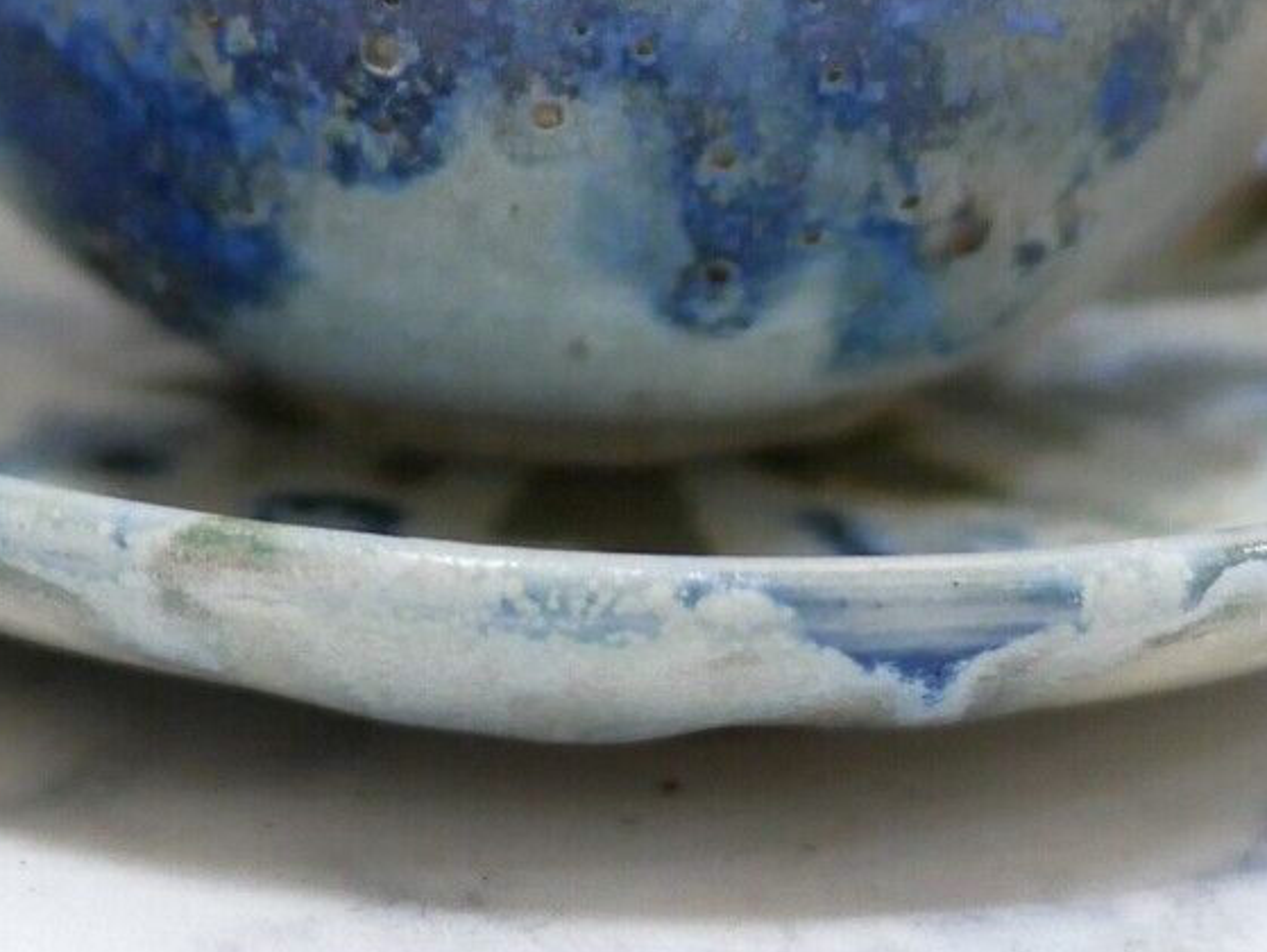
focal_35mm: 143
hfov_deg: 13.8
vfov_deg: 10.3
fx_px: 5237
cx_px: 562
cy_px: -120
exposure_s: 1/60
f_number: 1.7
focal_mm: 20
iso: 1600
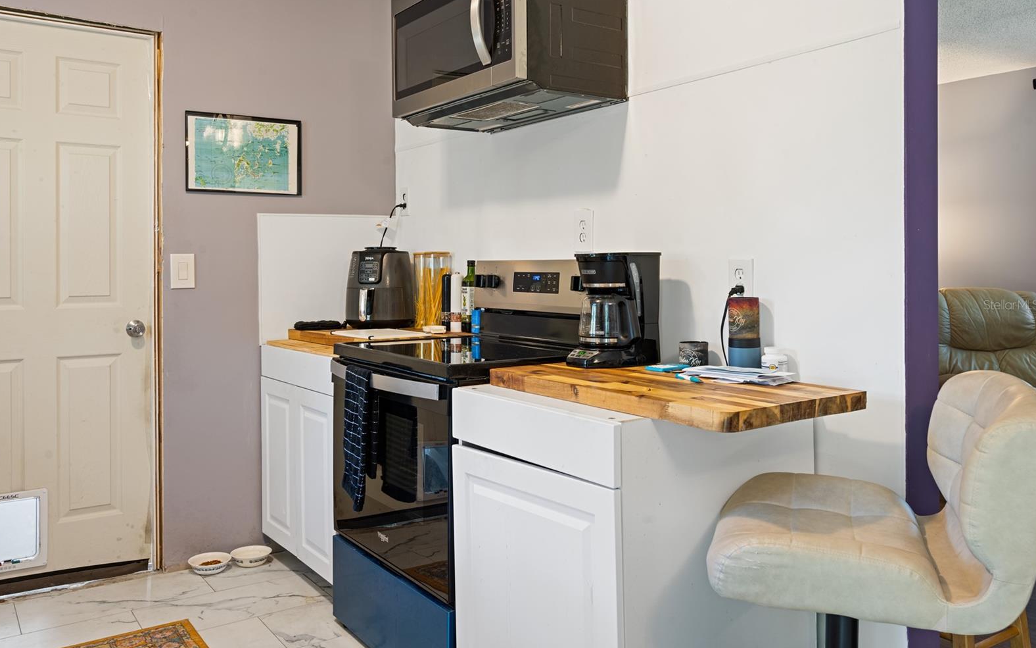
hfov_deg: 62.9
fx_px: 847
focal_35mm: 30
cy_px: 305
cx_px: 516
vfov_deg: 41.8
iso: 400
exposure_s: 1
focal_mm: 29
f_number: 9
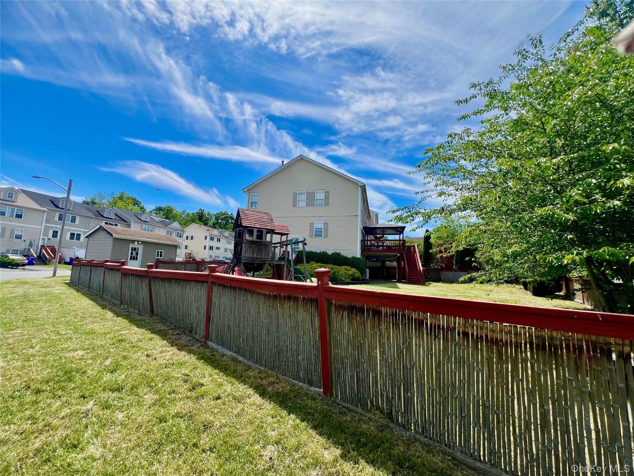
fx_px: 238
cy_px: 238
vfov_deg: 89.9
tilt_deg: +6.6
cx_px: 317
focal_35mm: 13
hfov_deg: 106.2
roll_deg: -1.9
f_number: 1.8
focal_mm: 1.57
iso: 32
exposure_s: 1/1597
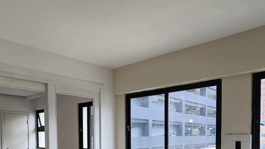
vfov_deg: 35.5
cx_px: 142
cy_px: 146
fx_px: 211
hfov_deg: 64.2
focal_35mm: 30
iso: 80
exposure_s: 1/120
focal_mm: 2.2
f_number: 2.2
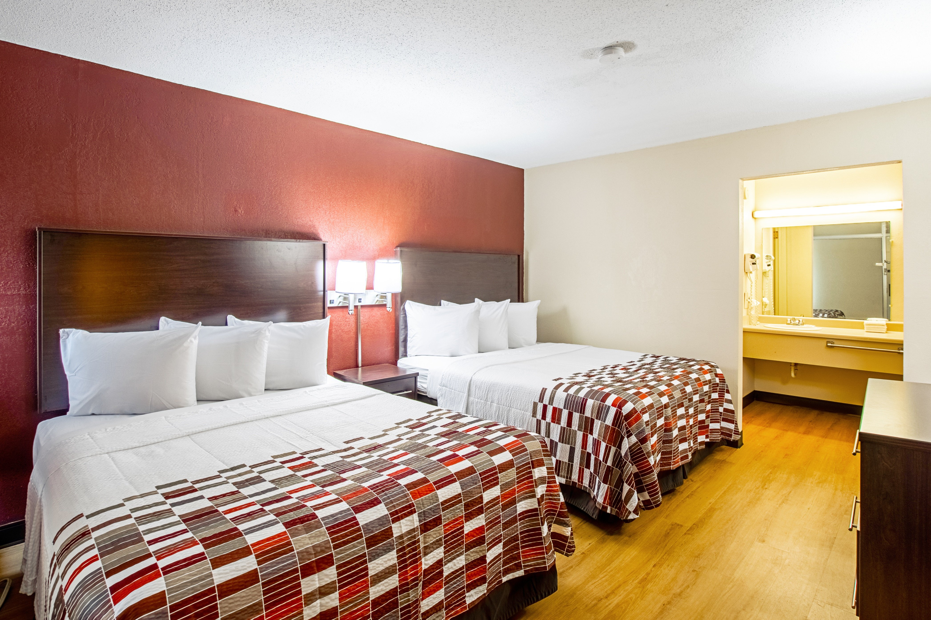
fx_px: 388
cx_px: 466
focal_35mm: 15
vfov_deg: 77.3
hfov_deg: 100.4
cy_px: 310
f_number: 8
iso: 400
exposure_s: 1/80
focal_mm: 10
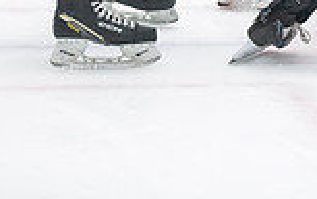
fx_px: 3165
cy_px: -196
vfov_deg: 3.6
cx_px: 394
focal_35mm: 366
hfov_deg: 5.7
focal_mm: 95
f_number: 3.2
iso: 2500
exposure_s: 1/800
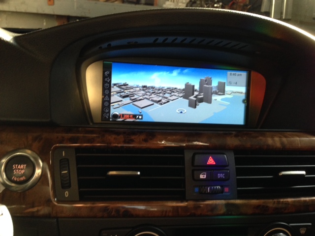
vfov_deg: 42.9
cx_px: 158
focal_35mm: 33
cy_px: 118
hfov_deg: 55.4
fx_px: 300
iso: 200
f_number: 2.4
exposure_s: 1/20
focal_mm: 4.12
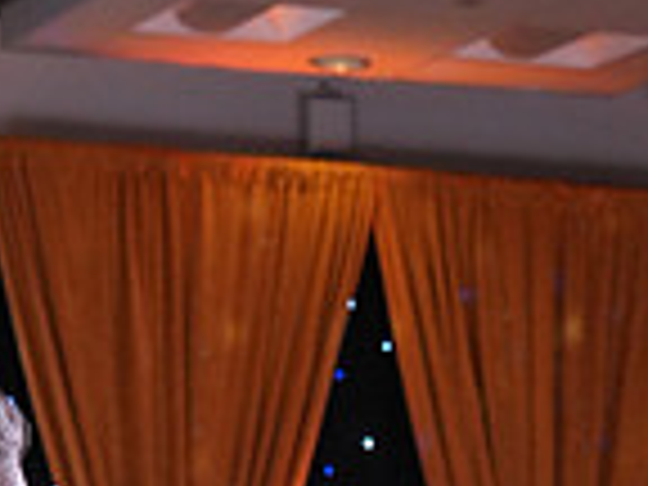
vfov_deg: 5.8
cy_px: 1188
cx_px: 187
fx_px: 4642
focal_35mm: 248
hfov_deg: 8.0
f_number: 4
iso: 2000
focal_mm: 64
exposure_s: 1/400
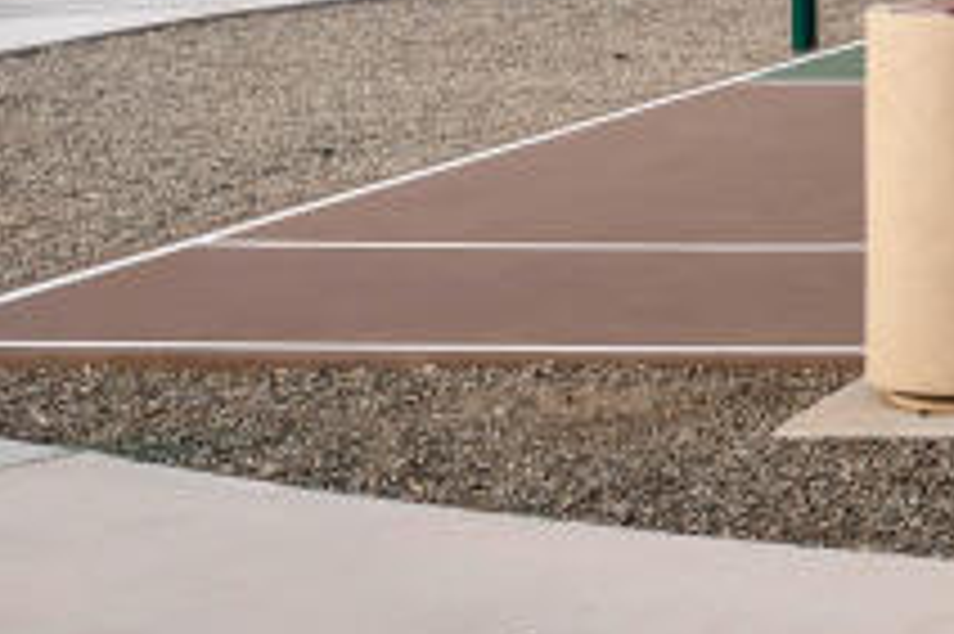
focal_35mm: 114
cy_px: -542
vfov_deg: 11.1
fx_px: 3019
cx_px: 2439
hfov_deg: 12.7
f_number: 13
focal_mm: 21
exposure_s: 1/640
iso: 400
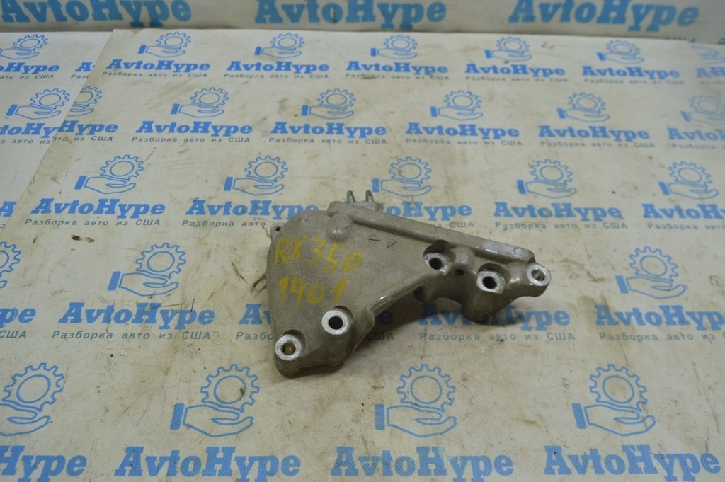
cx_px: 362
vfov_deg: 43.5
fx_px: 604
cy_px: 241
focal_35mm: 30
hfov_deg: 62.0
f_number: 5.6
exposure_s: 1/40
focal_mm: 20
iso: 400
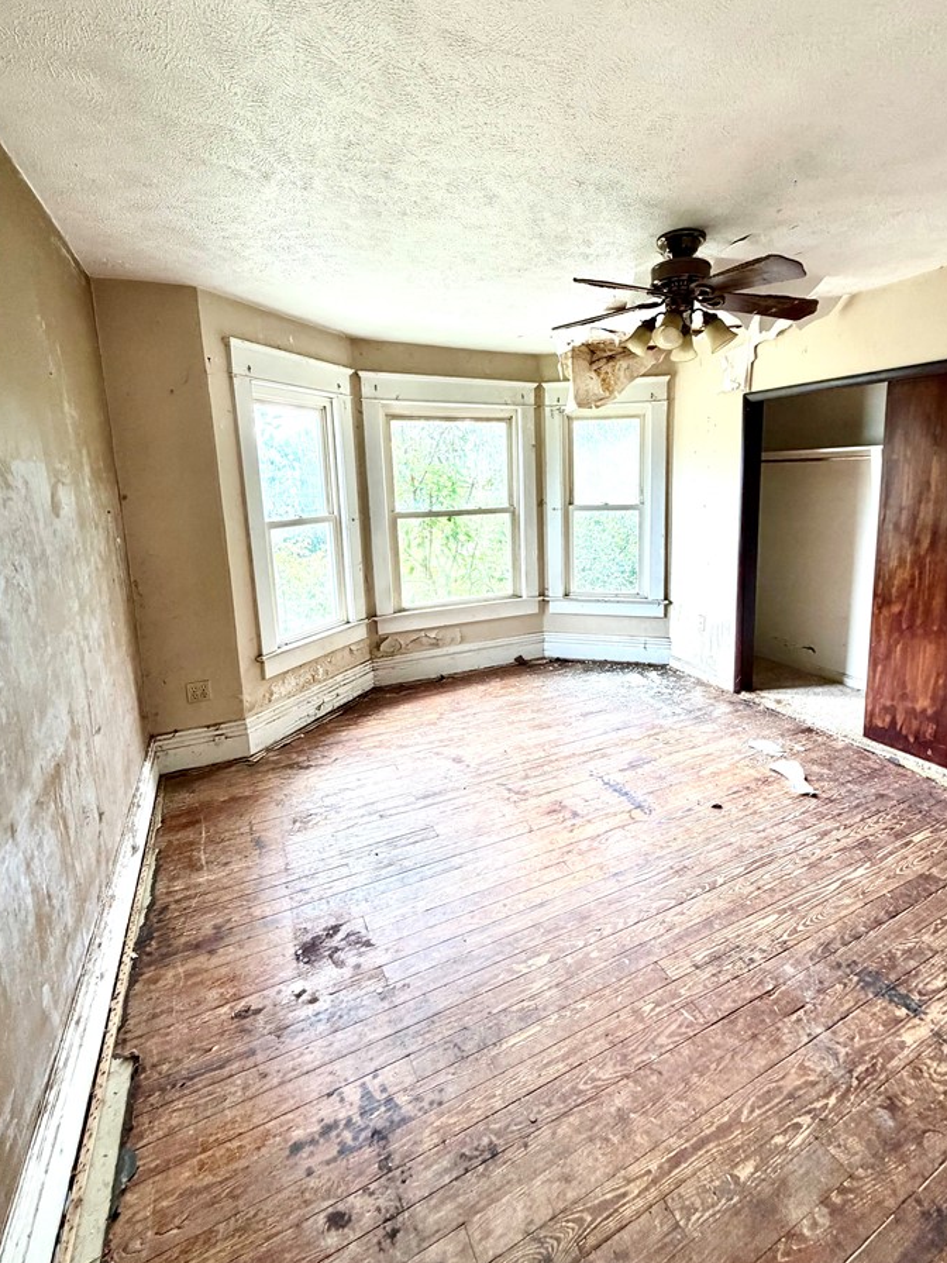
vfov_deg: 94.3
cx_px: 527
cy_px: 577
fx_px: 584
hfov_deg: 77.8
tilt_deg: -7.8
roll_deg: +1.0
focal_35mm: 16
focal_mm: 2.22
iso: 200
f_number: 2.2
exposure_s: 1/121
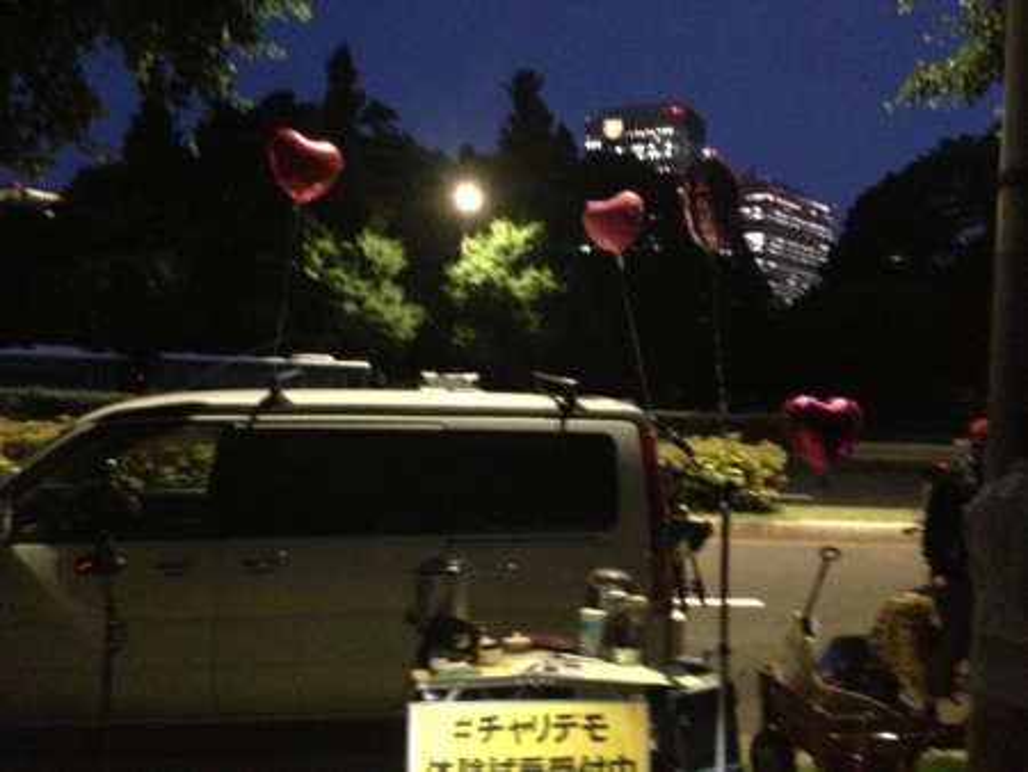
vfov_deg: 43.0
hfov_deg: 55.3
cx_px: 514
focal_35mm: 33
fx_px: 981
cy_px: 386
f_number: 2.4
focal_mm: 4.13
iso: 800
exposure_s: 1/15
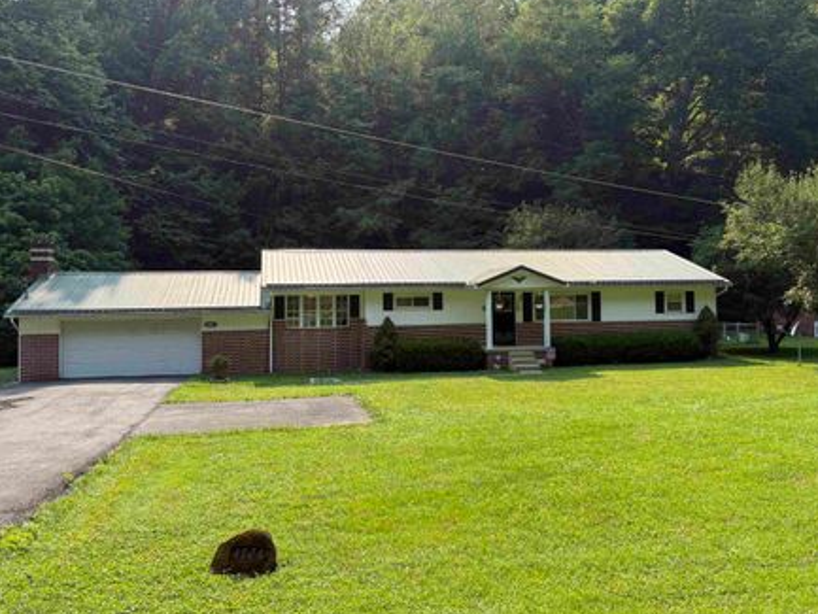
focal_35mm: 30
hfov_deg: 60.0
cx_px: 410
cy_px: 282
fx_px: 709
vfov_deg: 46.8
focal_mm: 5.96
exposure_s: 1/1706
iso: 64
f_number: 1.6
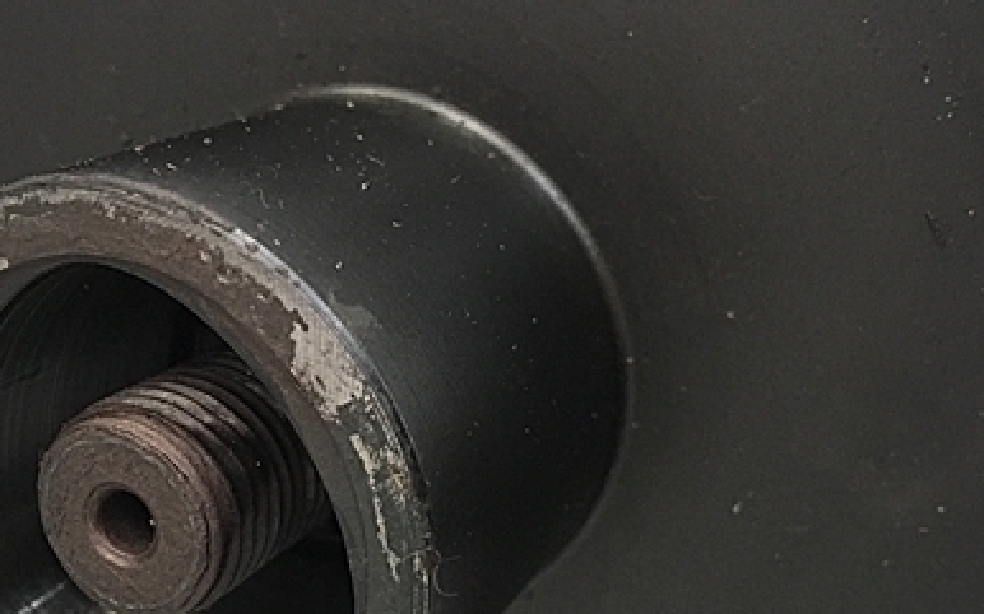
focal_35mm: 51
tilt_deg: -43.3
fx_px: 1367
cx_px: 416
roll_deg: -1.9
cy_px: 589
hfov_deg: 39.5
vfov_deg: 24.4
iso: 160
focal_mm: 4.15
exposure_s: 1/30
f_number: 2.2
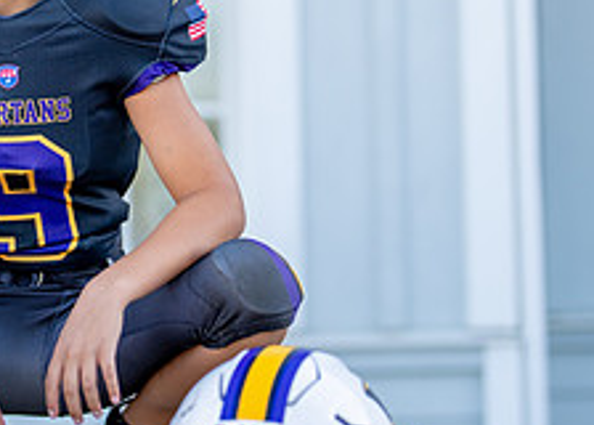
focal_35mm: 140
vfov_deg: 10.3
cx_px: 80
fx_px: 2362
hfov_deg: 14.2
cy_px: 140
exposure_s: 1/1600
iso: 100
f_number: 1.2
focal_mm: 50
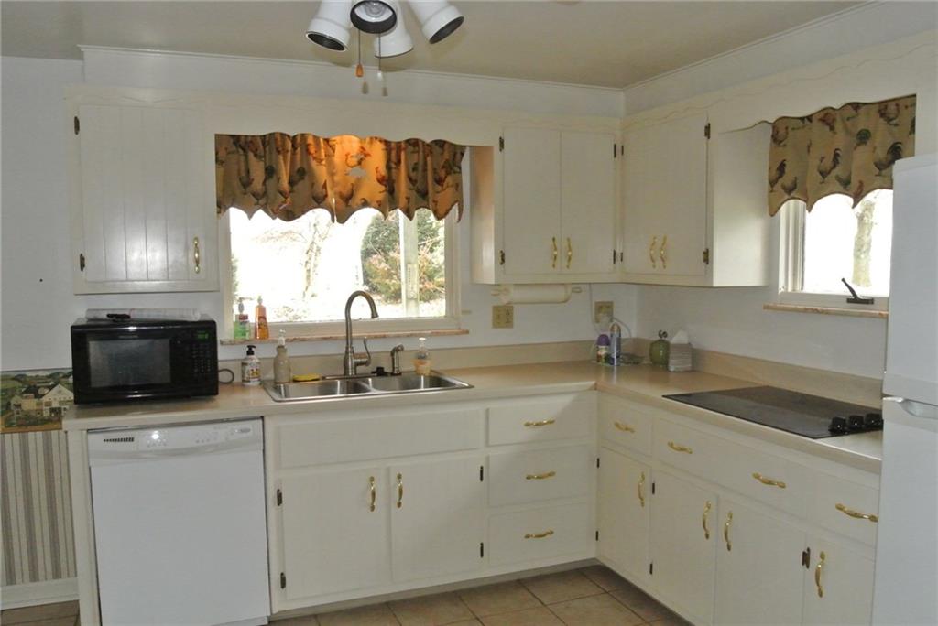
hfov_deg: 63.6
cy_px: 313
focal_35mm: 29
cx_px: 469
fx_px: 756
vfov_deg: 45.0
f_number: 3.5
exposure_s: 1/60
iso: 2000
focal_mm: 11
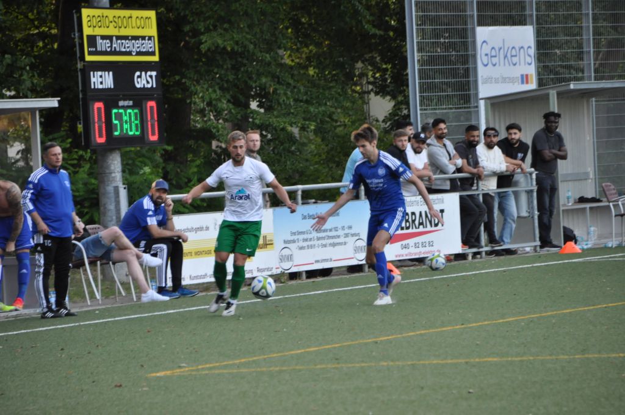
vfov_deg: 4.6
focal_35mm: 300
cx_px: 312
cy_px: 208
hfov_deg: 6.9
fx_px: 5202
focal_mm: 200
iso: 800
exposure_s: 1/125
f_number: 6.3
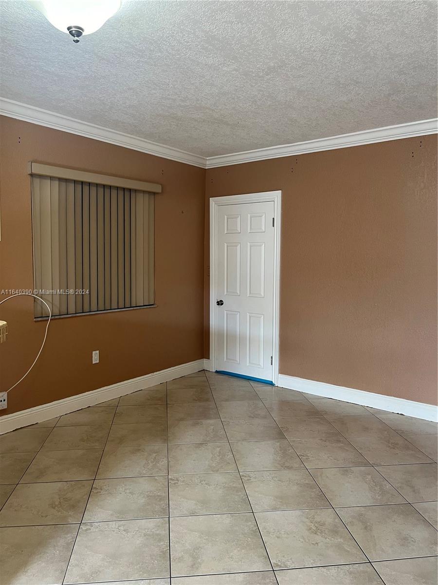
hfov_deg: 53.1
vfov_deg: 67.3
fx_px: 439
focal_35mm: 26
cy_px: 292
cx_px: 219
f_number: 1.6
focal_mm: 5.1
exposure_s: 1/60
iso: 100
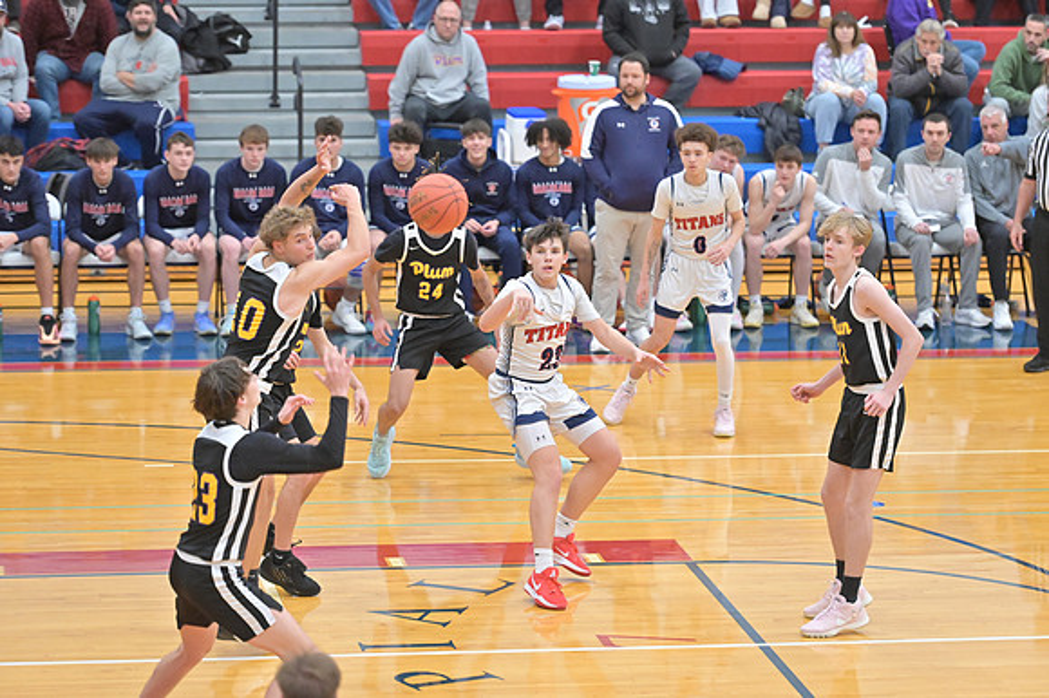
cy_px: 349
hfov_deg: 13.3
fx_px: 4514
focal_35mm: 155
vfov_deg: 8.8
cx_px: 524
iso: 9000
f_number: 4
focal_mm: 155
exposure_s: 1/800
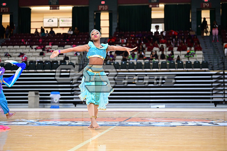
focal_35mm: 75
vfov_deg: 18.2
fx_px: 473
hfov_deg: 27.0
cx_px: 114
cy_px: 76
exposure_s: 1/1000
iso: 6400
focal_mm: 75
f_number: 3.2
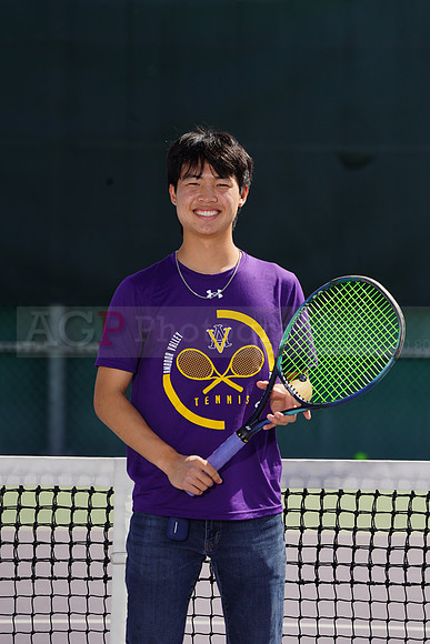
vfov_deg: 6.5
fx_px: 5640
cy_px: 322
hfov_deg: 4.4
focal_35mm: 315
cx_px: 215
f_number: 9
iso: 100
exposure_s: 1/250
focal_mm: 315
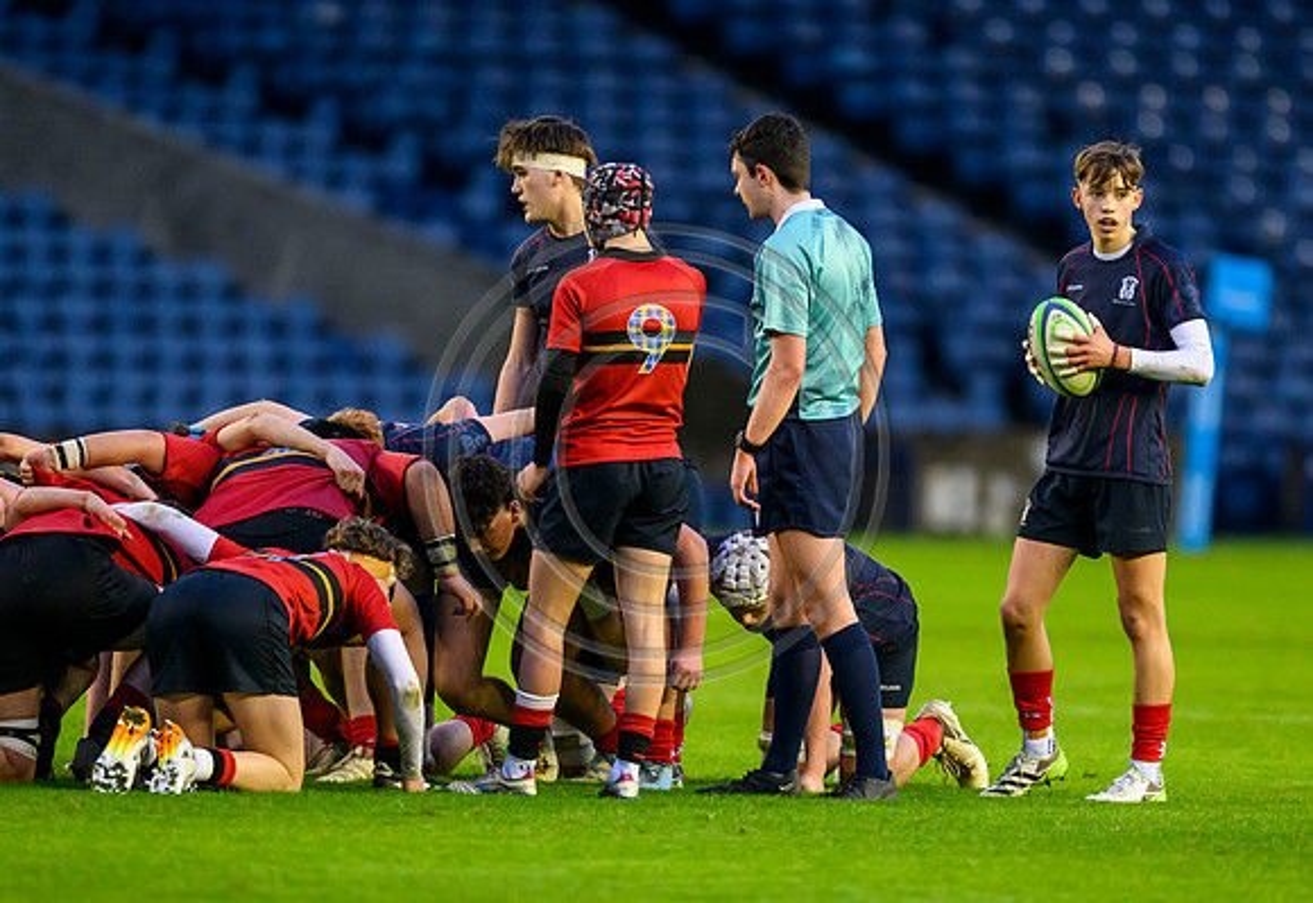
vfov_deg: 2.1
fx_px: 24218
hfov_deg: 3.1
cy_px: 450
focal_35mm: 658
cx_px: 778
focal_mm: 560
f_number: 4
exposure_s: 1/1000
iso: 8000
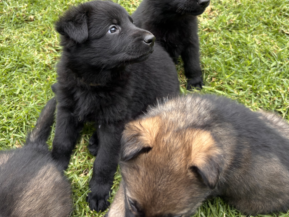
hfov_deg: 52.6
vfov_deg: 40.2
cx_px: 144
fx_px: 292
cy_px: 73
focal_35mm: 35
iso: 50
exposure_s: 1/121
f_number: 1.6
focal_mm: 5.96
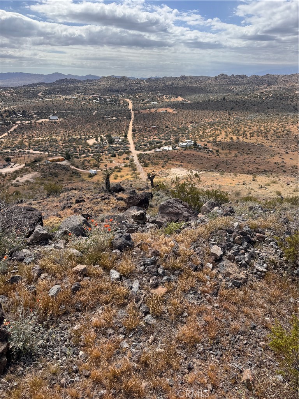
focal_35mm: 24
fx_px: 276
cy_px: 200
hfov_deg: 56.8
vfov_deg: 71.6
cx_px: 150
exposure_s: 1/4608
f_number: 1.78
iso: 80
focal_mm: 6.76
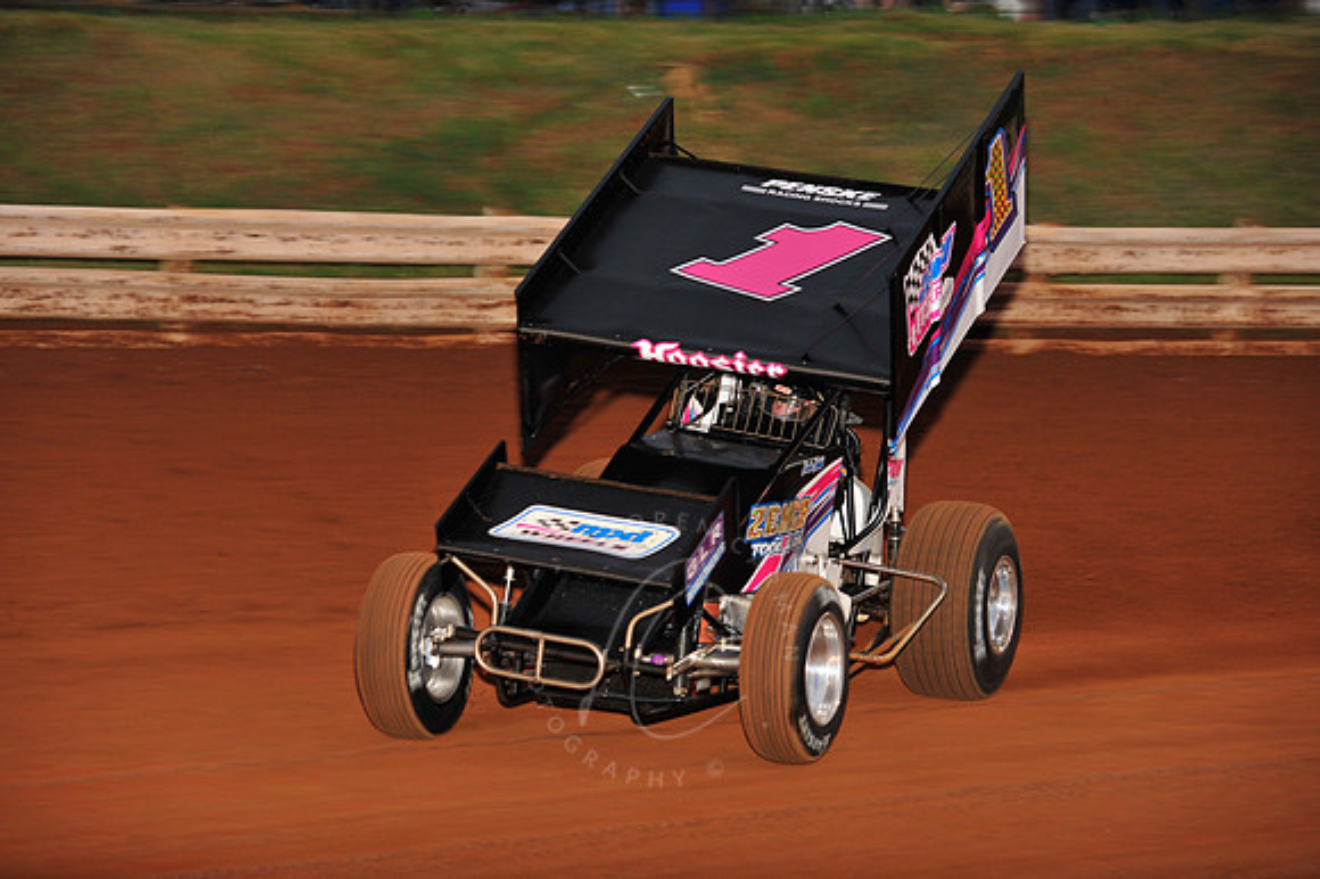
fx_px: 4947
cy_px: 440
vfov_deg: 10.1
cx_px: 660
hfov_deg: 15.2
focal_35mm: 135
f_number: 5.6
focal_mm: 135
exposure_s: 1/320
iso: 800
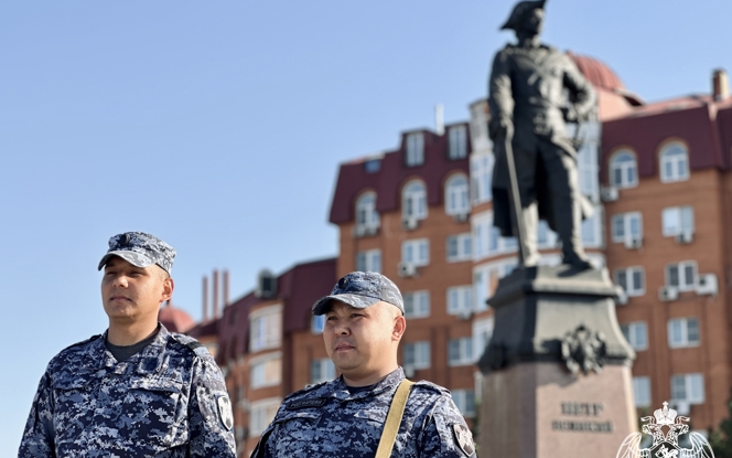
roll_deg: -0.1
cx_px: 365
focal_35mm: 82
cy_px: 245
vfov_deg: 15.9
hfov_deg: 25.2
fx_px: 1636
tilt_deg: +13.0
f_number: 2.8
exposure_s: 1/401
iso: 32
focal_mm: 9
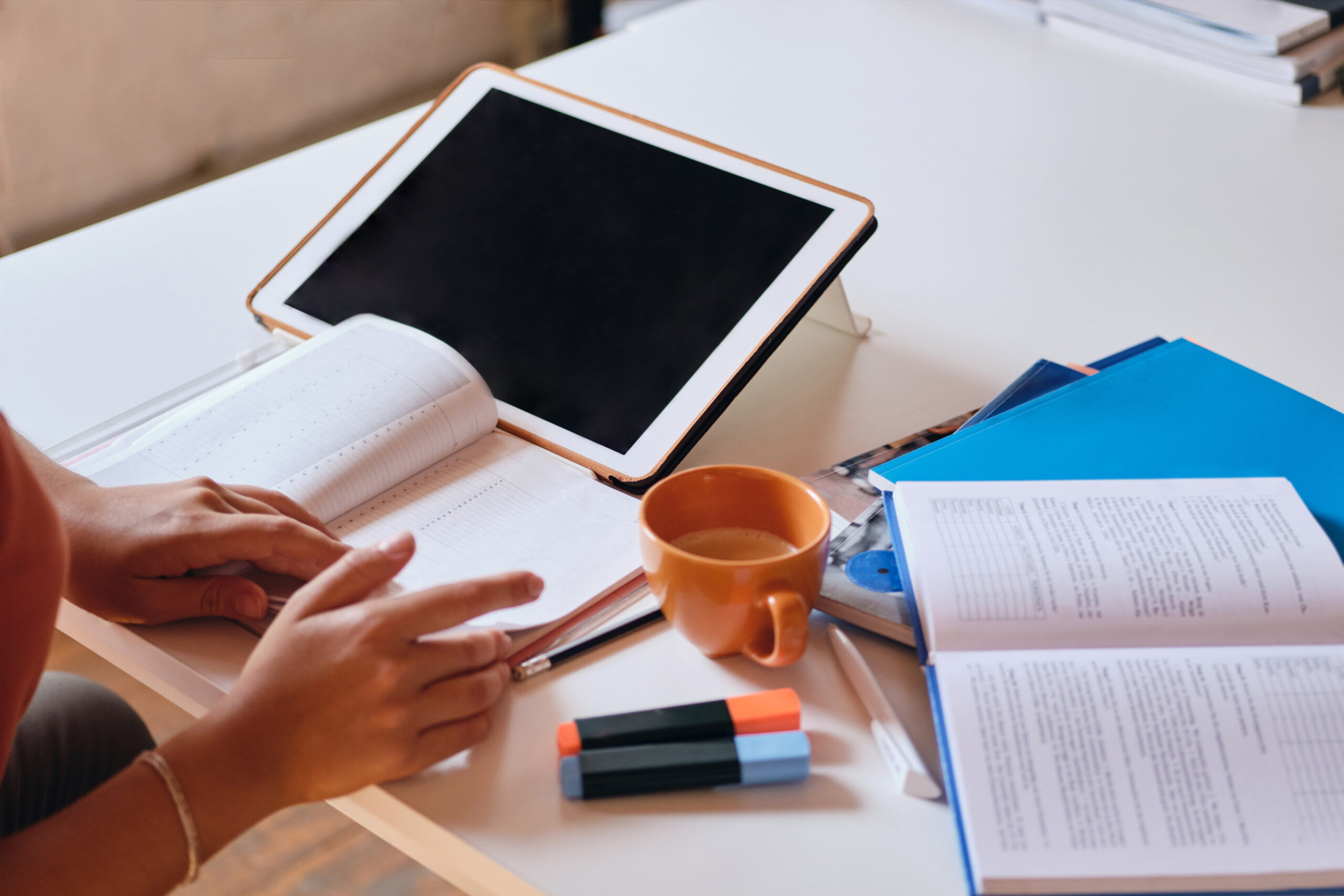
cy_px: 448
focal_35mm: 75
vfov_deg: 18.2
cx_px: 672
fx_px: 2800
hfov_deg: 27.0
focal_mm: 50
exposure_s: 1/250
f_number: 2
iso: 400
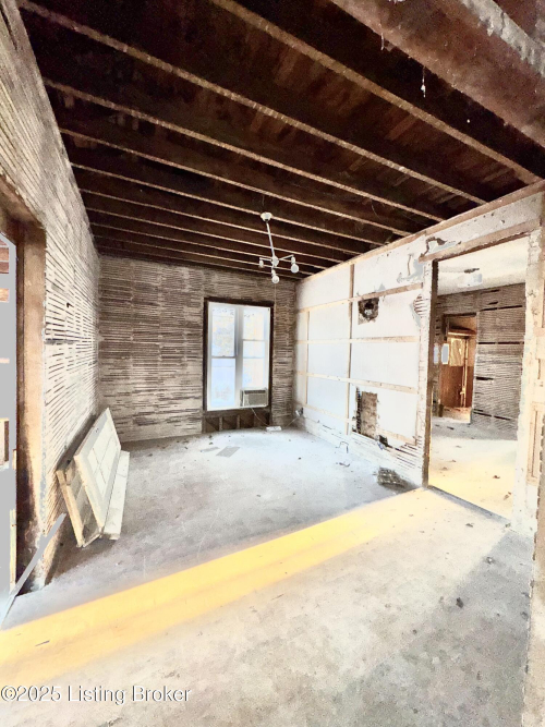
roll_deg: -1.7
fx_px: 294
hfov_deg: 85.7
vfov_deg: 102.1
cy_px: 364
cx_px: 272
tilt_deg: -3.0
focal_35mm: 14
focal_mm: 2.22
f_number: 2.2
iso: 80
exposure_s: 1/102
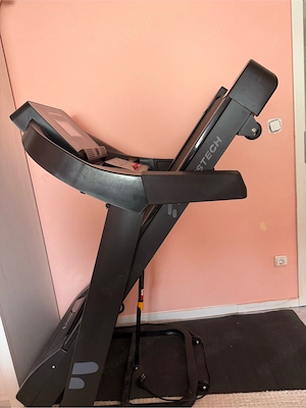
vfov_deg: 71.6
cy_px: 204
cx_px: 153
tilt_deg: -10.7
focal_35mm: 24
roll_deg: +8.2
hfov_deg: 56.8
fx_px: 283
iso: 200
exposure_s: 1/62
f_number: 1.78
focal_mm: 6.76
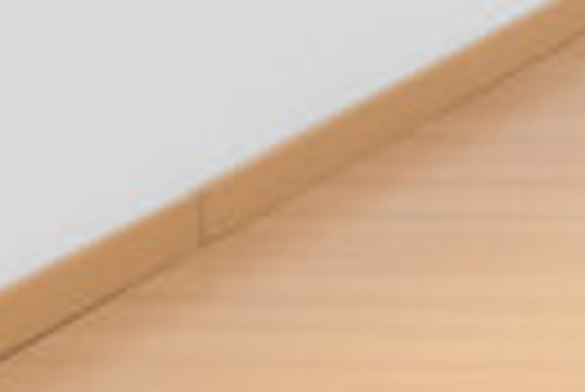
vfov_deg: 7.3
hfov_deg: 10.1
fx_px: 2782
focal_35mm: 171
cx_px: 1494
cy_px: -685
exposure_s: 1/60
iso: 1000
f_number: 7.1
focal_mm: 19.6
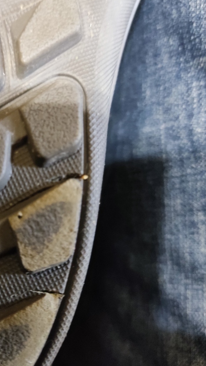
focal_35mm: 30
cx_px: 56
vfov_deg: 64.3
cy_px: 177
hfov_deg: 38.1
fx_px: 291
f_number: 1.79
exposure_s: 1/17
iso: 2545
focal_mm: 4.71
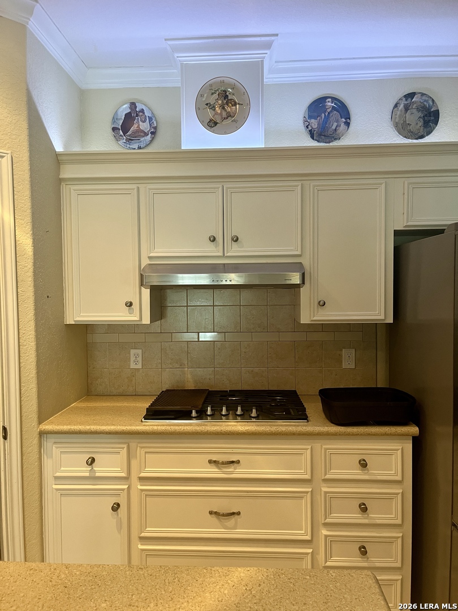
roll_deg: +0.8
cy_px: 306
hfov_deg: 53.1
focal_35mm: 26
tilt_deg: -2.9
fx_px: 459
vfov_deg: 67.3
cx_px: 229
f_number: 1.6
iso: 160
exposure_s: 1/60
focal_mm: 5.1
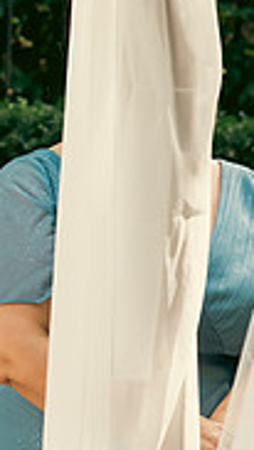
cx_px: 693
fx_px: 3148
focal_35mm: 263
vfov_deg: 8.2
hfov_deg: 4.5
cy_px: 262
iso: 320
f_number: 3.5
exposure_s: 1/200
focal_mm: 53
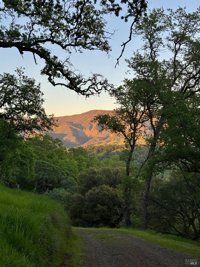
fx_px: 370
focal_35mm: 48
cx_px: 100
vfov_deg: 39.7
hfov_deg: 30.3
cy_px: 134
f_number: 1.78
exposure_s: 1/428
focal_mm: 6.76
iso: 64
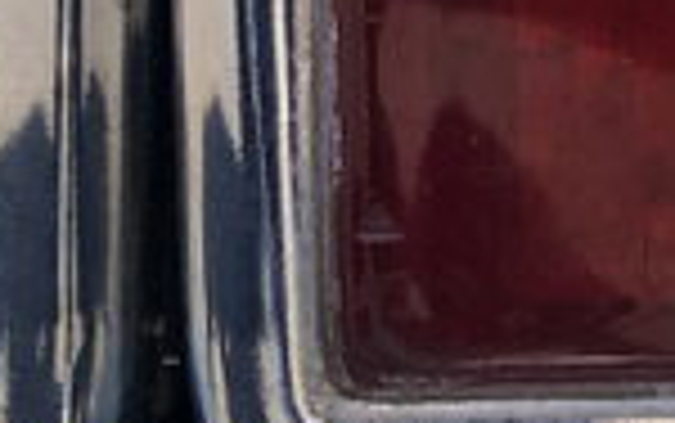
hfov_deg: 11.6
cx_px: 1557
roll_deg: -1.1
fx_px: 2798
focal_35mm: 152
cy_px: -518
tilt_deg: -11.9
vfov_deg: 8.1
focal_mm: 3.99
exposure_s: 1/484
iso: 20
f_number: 1.8
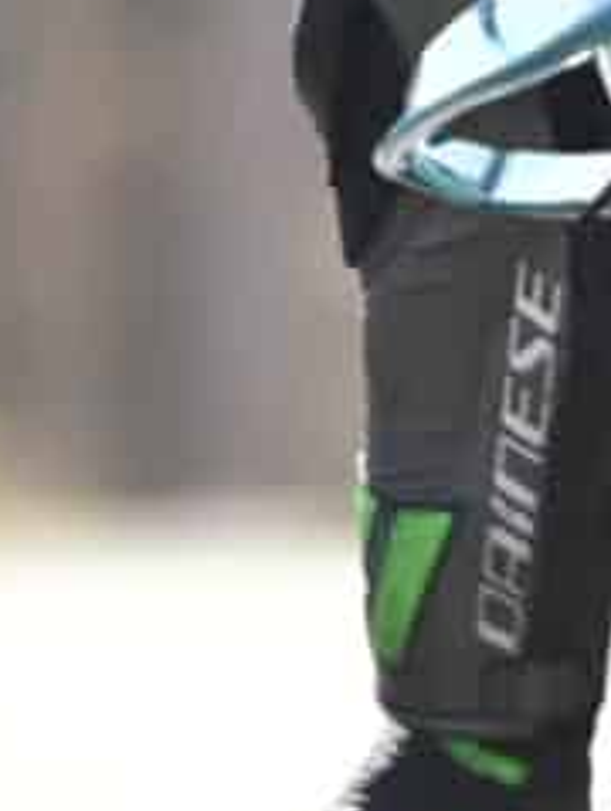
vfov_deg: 0.4
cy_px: -205
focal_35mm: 4624
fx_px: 108533
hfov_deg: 0.3
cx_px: 1646
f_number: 7.1
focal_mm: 600
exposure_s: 1/400
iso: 320
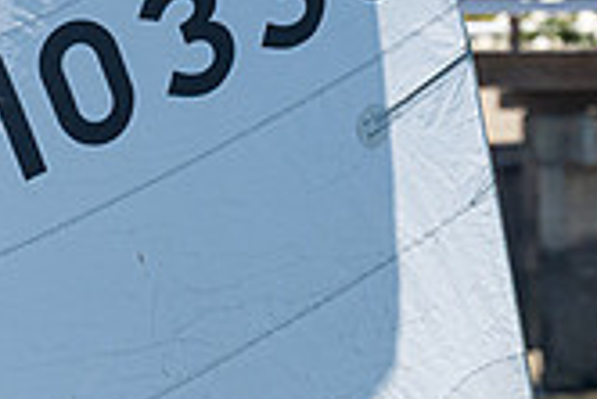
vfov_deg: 0.7
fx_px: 30639
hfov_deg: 1.1
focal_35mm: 1846
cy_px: 707
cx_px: -220
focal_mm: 400
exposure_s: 1/640
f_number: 11
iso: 400
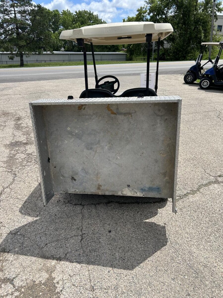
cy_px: 149
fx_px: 223
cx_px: 112
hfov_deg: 53.1
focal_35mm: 26
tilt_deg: -26.3
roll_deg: -1.2
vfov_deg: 67.3
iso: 50
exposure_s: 1/3704
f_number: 1.5
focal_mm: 5.7
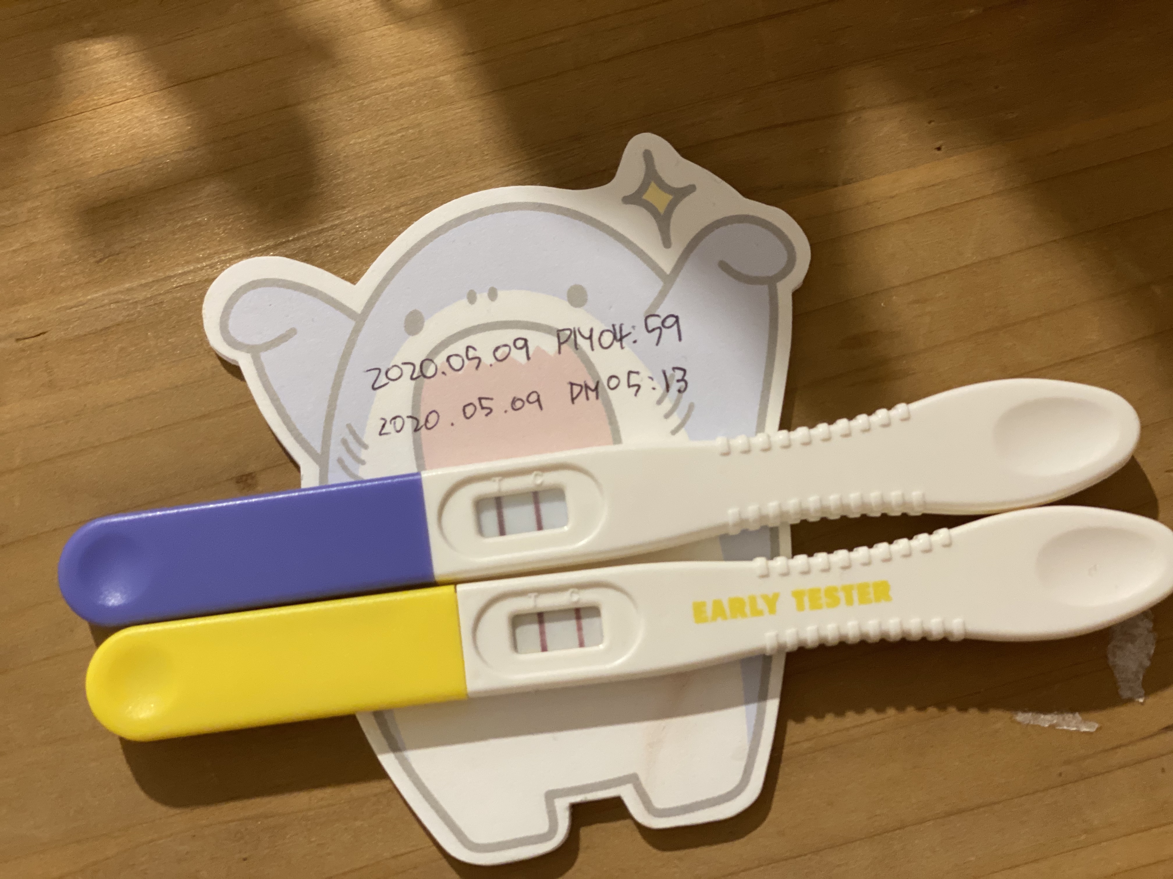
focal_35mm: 52
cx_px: 586
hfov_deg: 36.8
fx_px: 1762
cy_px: 440
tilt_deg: -80.9
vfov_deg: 28.0
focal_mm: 6
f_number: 2
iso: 160
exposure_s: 1/40
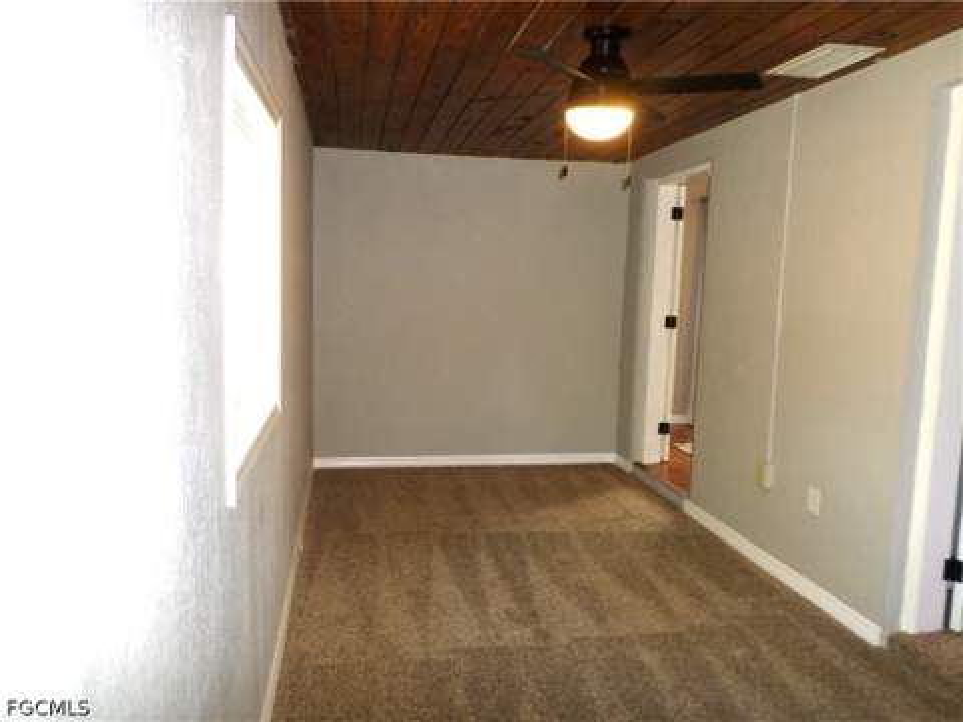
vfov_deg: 54.9
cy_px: 361
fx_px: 695
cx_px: 482
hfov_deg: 69.4
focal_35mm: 25
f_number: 2.5
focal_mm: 4.5
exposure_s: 1/30
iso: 160
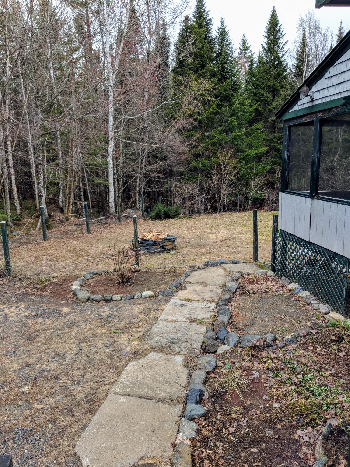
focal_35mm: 27
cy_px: 234
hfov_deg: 51.4
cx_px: 175
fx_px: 364
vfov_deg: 65.3
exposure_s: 1/1064
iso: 52
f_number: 1.8
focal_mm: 4.44
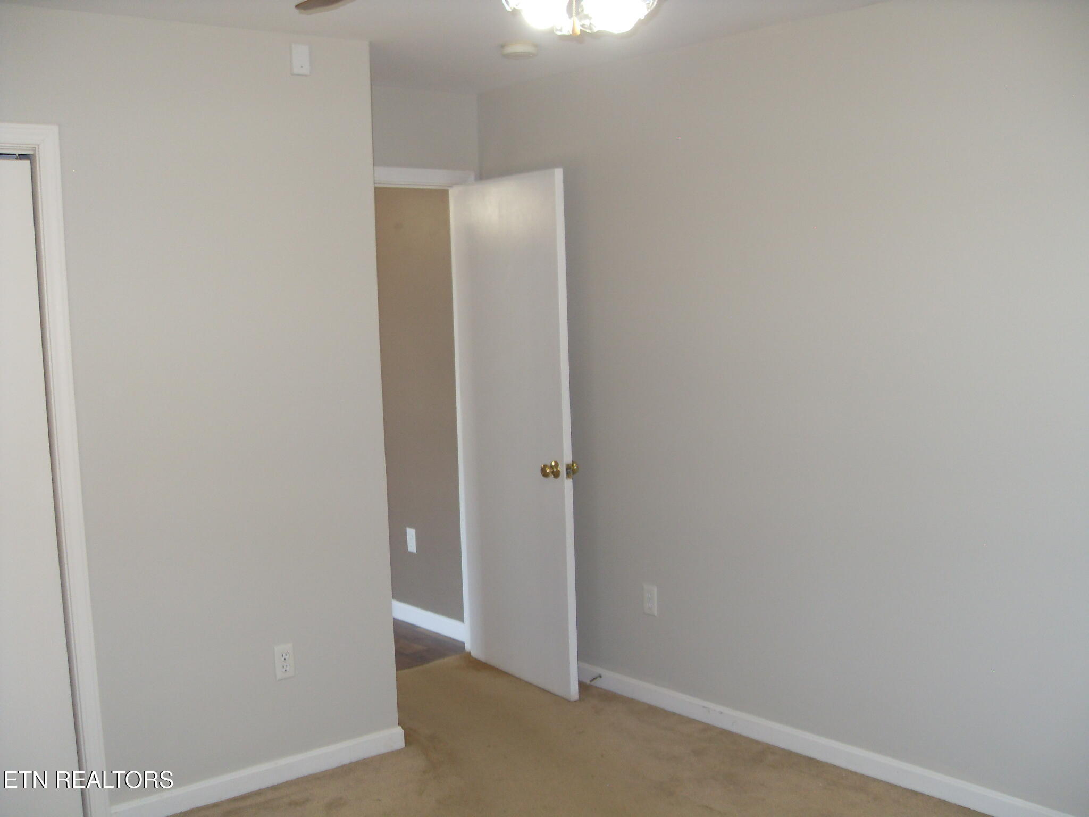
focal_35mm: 37
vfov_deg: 38.7
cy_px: 408
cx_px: 544
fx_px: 1164
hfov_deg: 50.1
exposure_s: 1/45
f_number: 2.8
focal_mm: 6.3
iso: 100
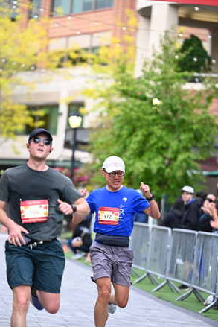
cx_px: 97
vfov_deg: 12.6
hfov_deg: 8.4
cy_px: 178
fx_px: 1479
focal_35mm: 163
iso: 1000
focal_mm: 130
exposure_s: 1/1600
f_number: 2.8
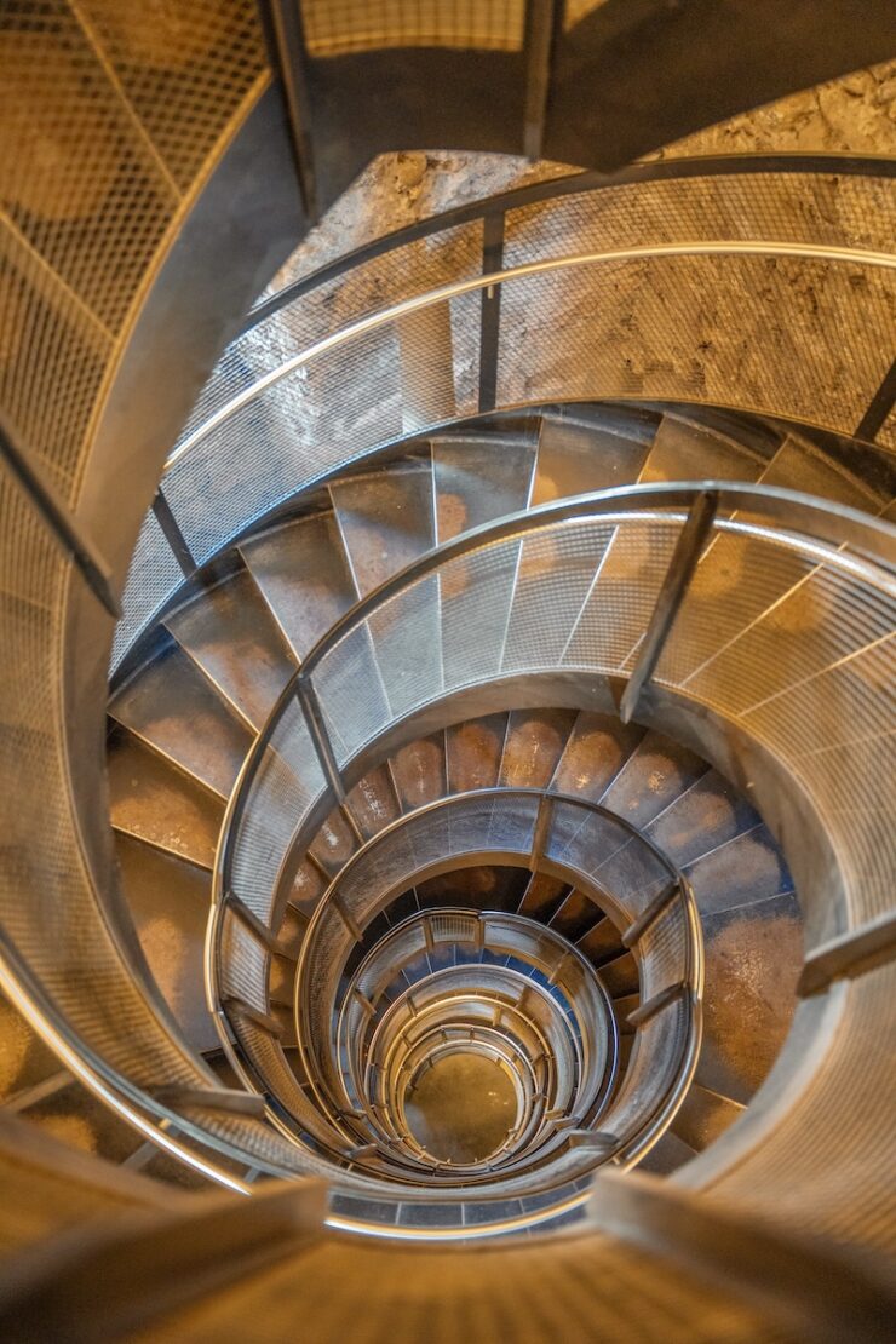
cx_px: 448
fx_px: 1508
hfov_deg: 33.1
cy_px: 672
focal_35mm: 40
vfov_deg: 48.0
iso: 2500
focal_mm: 40.4
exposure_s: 1/40
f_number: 2.8
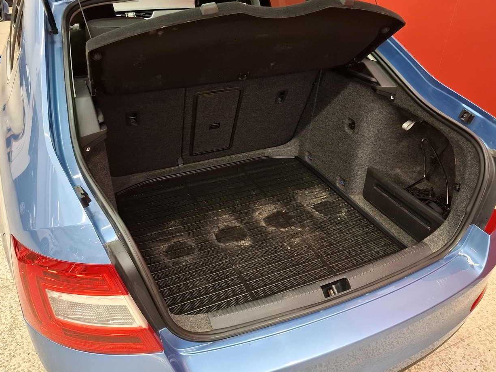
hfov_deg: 65.3
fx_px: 387
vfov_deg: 51.3
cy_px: 202
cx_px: 260
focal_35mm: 27
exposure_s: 1/50
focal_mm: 5.54
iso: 250
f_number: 1.8
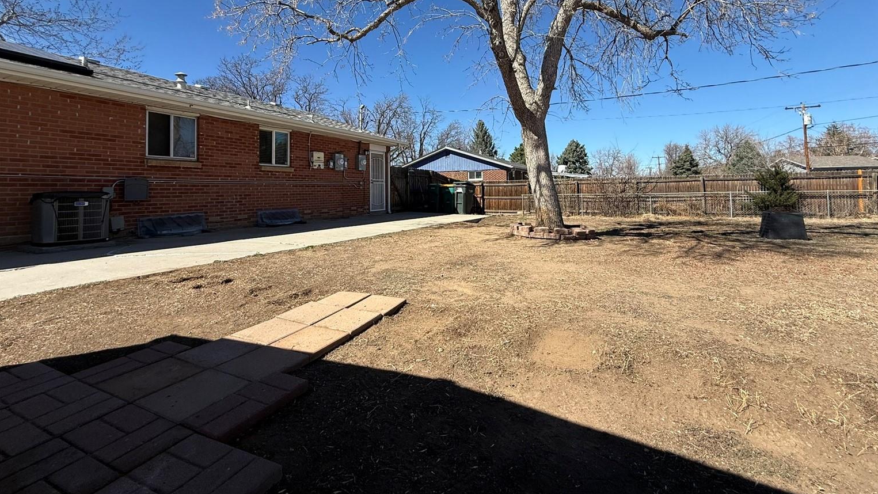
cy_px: 180
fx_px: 373
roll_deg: +0.9
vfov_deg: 65.9
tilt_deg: +1.1
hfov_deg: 99.3
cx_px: 459
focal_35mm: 16
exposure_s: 1/1795
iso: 50
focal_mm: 2.22
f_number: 2.2
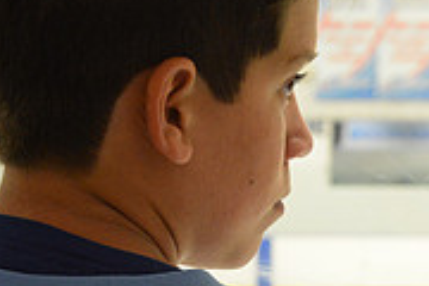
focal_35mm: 142
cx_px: 243
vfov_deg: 9.6
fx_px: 1692
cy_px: 273
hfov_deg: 14.4
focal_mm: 44
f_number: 5.6
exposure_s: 1/80
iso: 4000
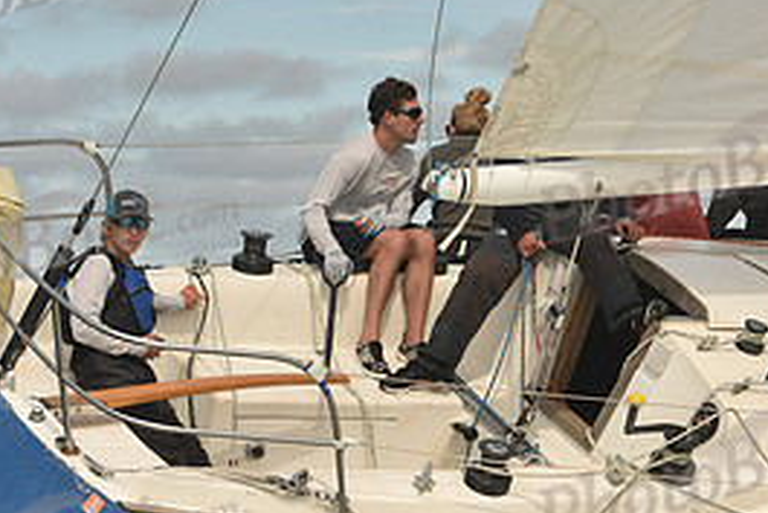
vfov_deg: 9.0
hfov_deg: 13.4
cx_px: 391
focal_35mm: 153
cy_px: 361
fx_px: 3266
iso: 320
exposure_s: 1/1000
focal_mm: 70
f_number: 7.1
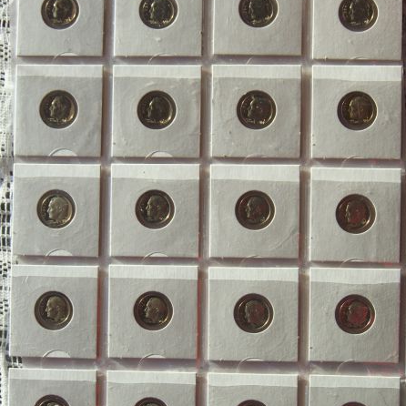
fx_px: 1672
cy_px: 201
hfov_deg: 13.8
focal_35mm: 126
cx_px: 204
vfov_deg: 13.8
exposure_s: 1/125
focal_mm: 17.6
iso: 64
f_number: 3.2
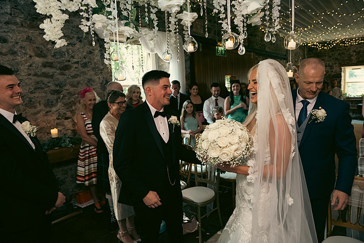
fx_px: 243
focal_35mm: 24
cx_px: 182
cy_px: 122
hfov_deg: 73.7
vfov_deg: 53.2
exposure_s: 1/160
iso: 1250
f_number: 3.5
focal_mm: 24
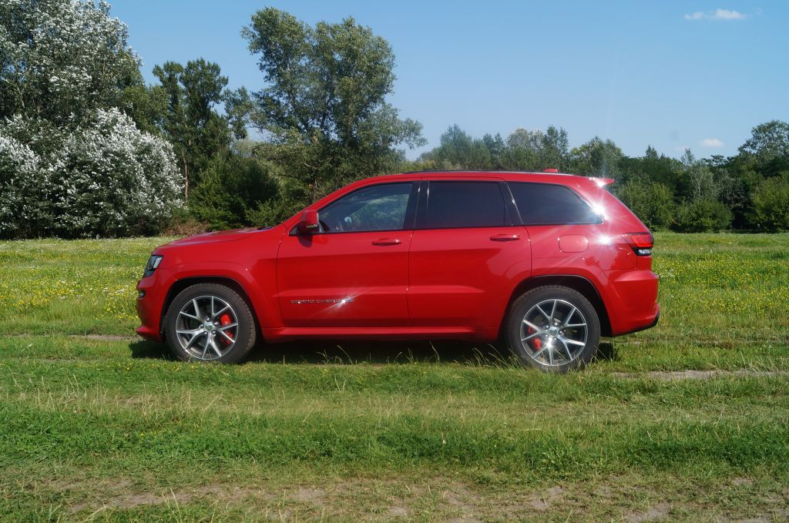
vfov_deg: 43.5
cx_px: 394
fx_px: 656
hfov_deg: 62.0
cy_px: 262
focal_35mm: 30
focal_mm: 20
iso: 100
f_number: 13
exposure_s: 1/125
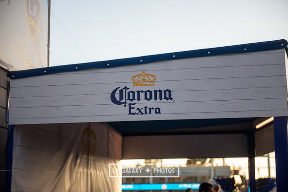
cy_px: 96
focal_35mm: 70
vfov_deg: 19.5
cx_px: 144
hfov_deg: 28.8
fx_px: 560
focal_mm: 70
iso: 125
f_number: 2.8
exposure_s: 1/640
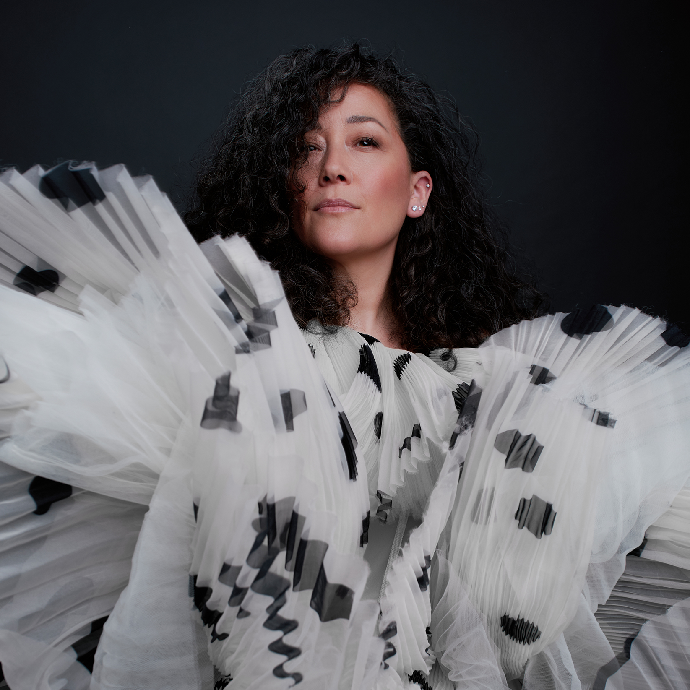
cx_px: 346
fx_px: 925
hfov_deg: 40.9
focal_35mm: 41
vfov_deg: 40.5
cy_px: 452
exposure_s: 1/250
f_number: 5.6
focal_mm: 21
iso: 160
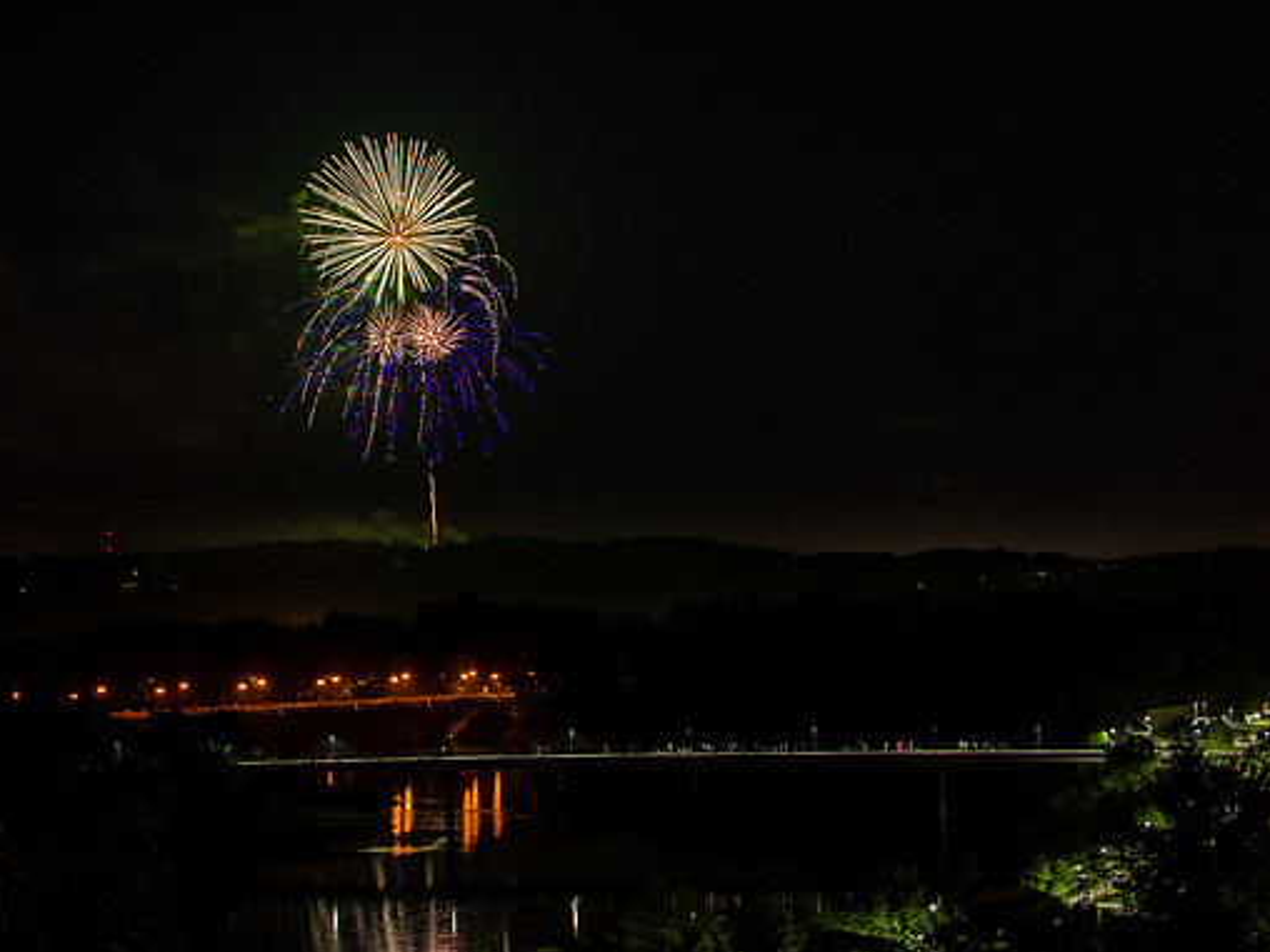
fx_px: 2642
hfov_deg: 27.0
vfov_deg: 20.4
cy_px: 356
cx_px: 622
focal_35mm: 72
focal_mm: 35
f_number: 6.3
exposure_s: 10
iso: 125
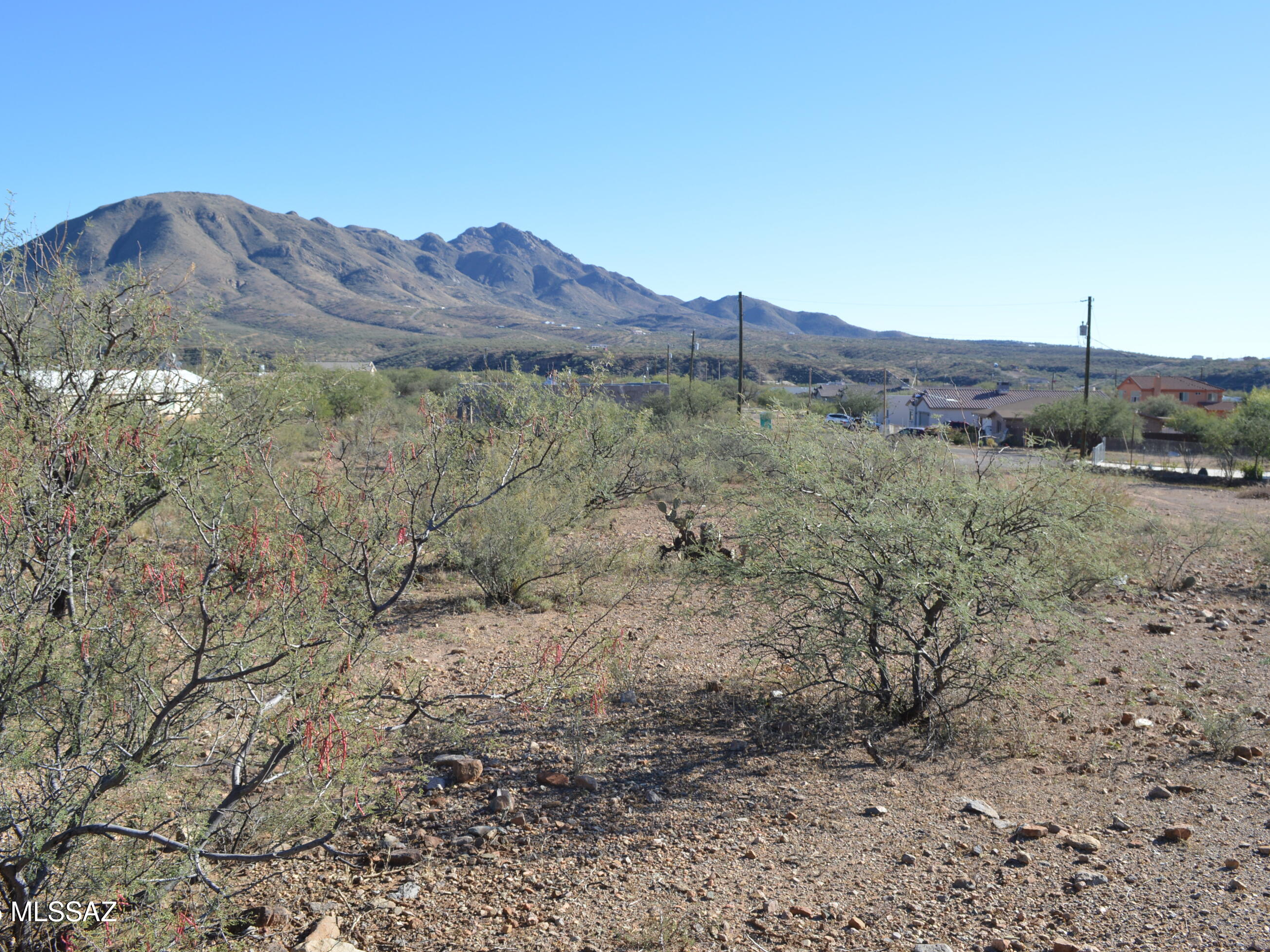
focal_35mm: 30
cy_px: 468
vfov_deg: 46.8
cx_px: 655
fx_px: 1101
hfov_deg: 60.0
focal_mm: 18
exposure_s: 1/200
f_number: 7.1
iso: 100
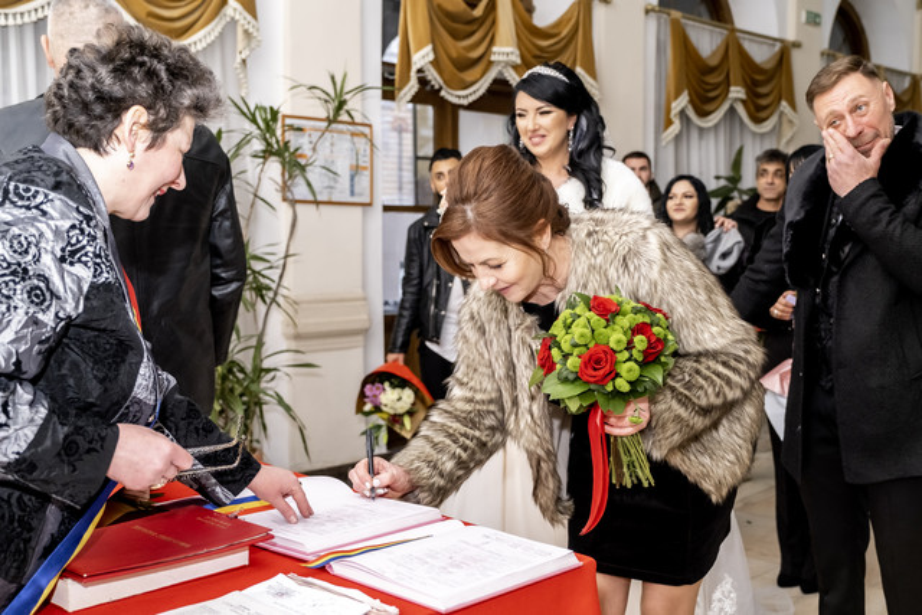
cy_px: 308
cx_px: 461
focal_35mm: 39
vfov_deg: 34.2
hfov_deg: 49.5
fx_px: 999
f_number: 2.8
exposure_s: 1/160
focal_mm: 25.7
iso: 1000
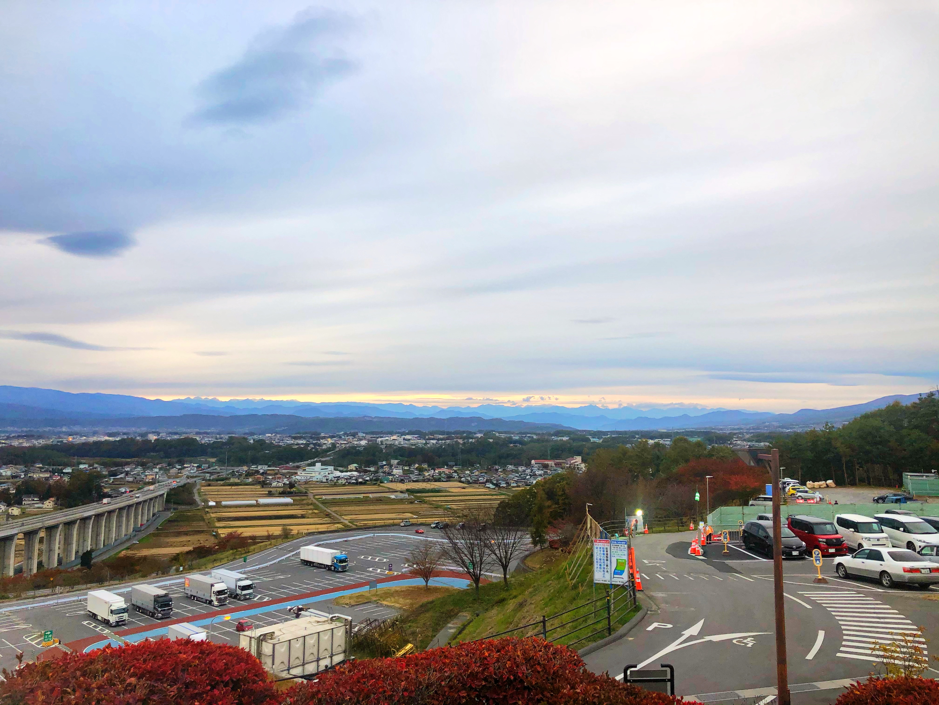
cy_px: 352
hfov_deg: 63.4
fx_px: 760
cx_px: 470
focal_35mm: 28
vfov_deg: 49.7
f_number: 1.8
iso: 32
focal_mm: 4
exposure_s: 1/120
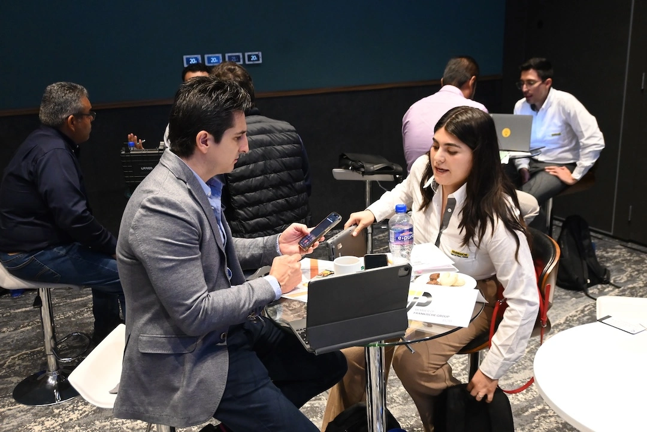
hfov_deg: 55.1
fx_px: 620
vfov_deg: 38.4
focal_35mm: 34
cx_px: 324
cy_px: 216
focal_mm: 23
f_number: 4.2
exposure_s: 1/80
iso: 3200
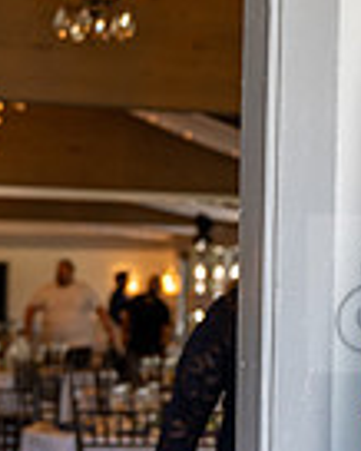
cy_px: 293
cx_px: 596
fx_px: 1708
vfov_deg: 15.0
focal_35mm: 128
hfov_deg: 11.4
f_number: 2.8
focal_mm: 31.9
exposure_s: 1/80
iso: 125
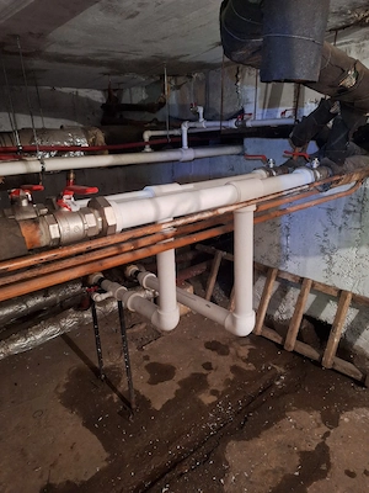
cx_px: 184
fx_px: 327
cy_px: 246
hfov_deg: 58.9
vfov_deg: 73.9
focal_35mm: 23
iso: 640
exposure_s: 1/20
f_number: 1.8
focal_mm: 5.54
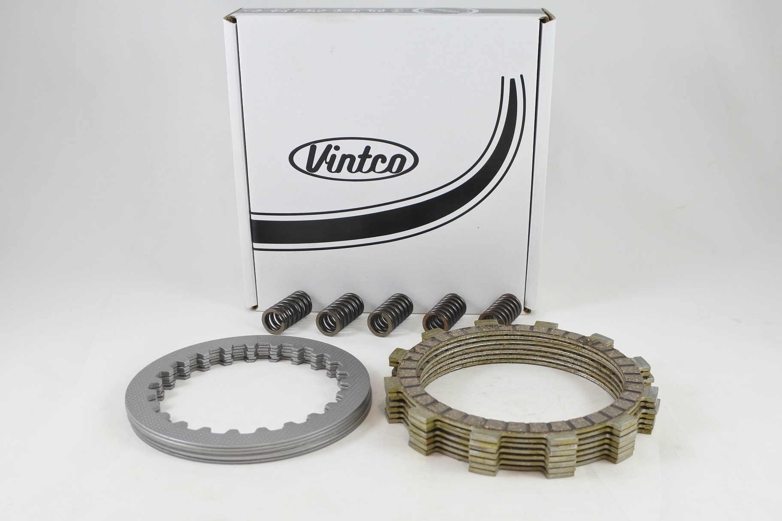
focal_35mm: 30
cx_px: 391
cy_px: 260
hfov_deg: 61.9
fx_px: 652
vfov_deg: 43.6
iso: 400
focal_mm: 11.2
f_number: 3.8
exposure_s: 1/125
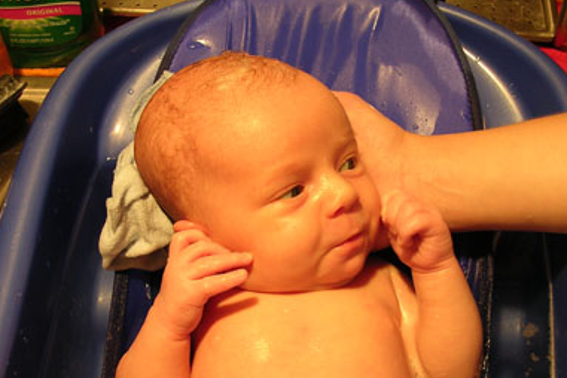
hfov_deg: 41.9
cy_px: 217
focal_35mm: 47
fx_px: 740
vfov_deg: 28.6
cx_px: 284
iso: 100
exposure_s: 1/6.3
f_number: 3
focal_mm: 6.6
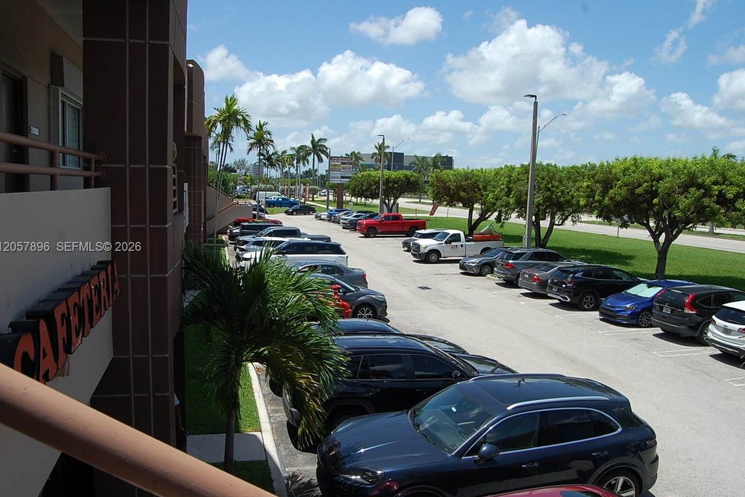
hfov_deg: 65.5
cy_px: 248
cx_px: 373
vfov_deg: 46.4
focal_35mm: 28
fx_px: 579
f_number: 9
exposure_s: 1/320
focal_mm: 18
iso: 200
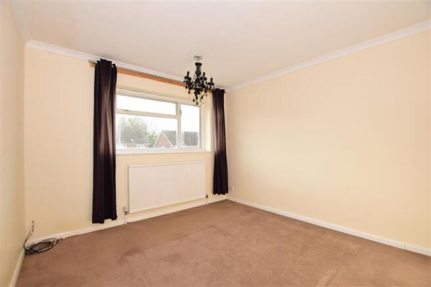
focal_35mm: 15
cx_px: 216
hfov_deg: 100.4
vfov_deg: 77.3
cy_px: 144
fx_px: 180
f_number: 5.6
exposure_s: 1/125
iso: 200
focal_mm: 10
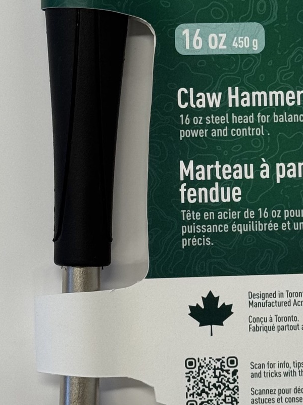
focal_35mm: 144
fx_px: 1681
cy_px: 191
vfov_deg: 13.7
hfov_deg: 10.3
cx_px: 185
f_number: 1.78
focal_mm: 6.76
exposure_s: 1/180
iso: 50
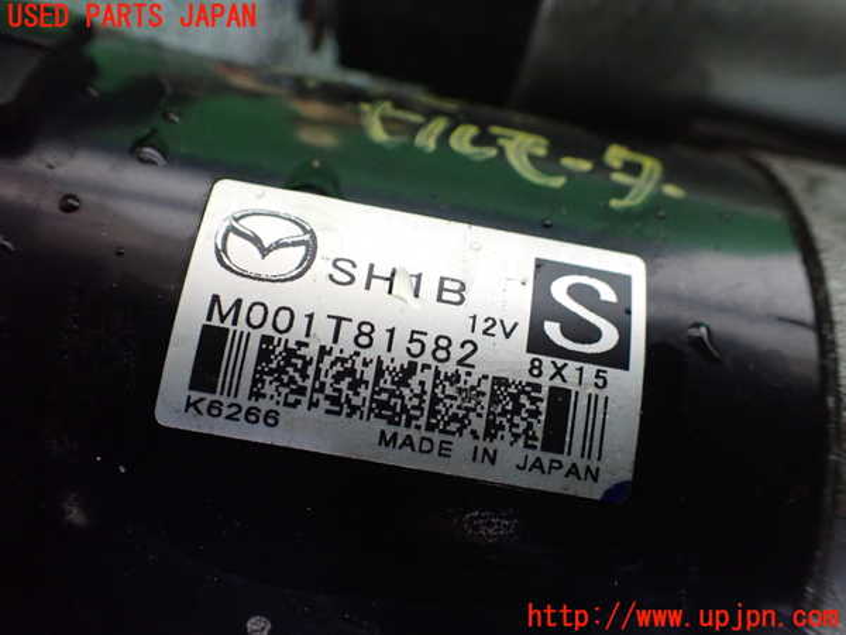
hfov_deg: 60.0
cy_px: 318
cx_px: 423
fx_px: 733
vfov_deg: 46.8
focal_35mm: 30
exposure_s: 1/50
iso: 800
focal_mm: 5.4
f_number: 2.3
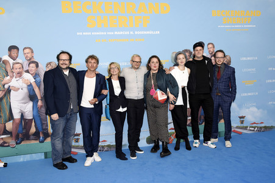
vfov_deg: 43.5
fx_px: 229
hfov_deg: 62.0
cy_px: 92
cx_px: 138
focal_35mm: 30
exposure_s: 1/160
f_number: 6.3
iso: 500
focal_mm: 30
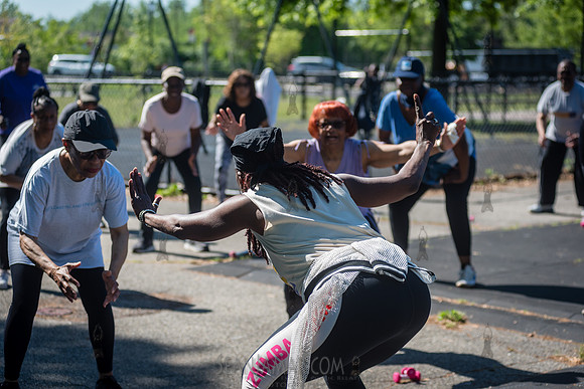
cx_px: 292
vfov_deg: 17.0
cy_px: 194
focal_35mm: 81
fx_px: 1307
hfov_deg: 25.2
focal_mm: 80
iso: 200
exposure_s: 1/1250
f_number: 3.5
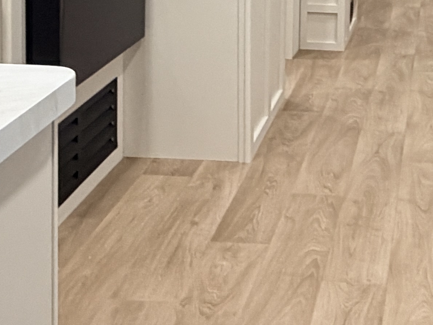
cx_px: 416
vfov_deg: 19.9
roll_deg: -1.4
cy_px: -111
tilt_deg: -3.8
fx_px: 838
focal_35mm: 67
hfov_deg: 27.6
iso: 320
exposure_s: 1/61
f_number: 2.2
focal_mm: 2.22
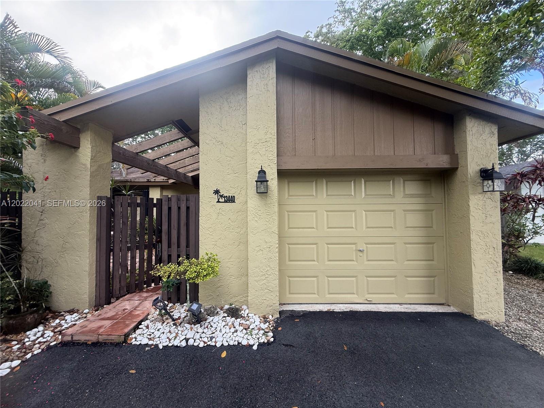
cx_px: 272
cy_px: 204
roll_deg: +0.9
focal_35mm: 14
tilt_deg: +2.6
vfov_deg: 85.7
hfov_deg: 102.1
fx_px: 220
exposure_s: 1/99
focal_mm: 2.22
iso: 64
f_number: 2.2
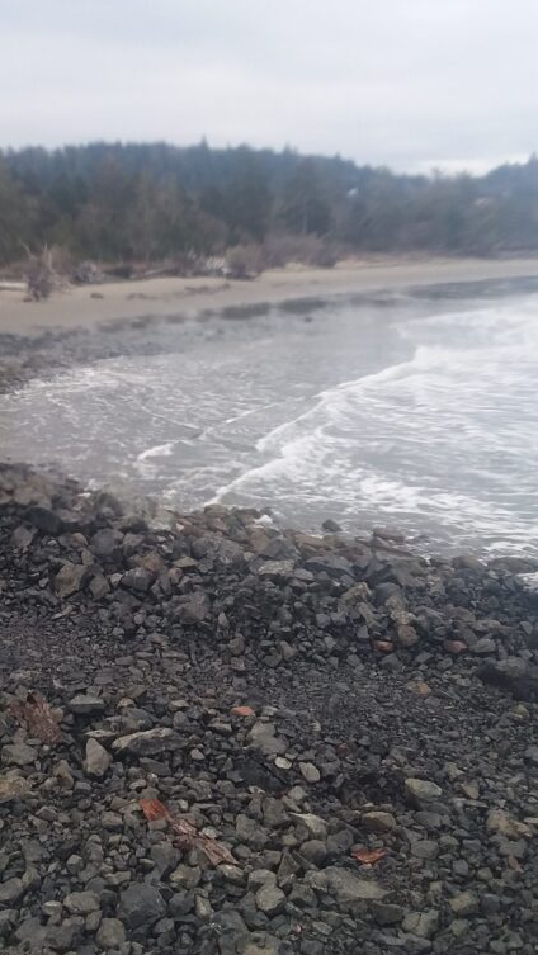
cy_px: 474
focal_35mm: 40
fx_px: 1014
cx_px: 123
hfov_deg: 29.2
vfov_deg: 50.5
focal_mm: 2.91
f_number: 1.9
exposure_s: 1/351
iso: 50
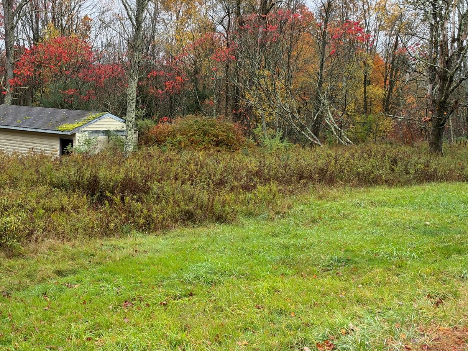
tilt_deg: -7.1
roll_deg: -2.3
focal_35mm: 52
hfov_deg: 36.3
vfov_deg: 28.0
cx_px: 146
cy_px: 160
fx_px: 703
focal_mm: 6.93
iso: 250
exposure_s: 1/121
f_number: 1.8
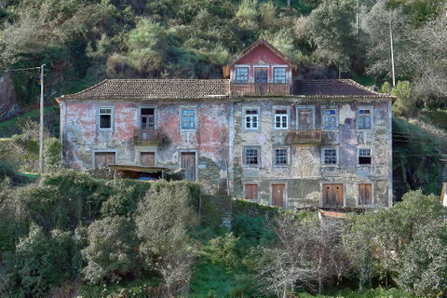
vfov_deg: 9.3
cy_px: 149
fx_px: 1838
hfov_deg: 13.9
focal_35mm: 148
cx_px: 224
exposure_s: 1/2000
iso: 500
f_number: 5.6
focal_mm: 99
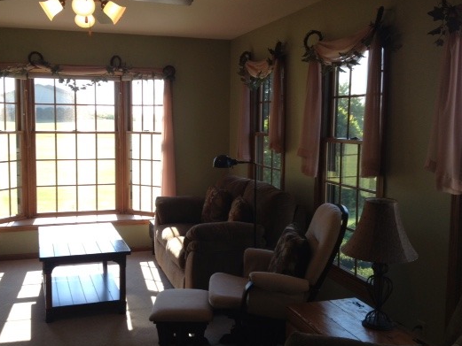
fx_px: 574
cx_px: 214
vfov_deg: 33.6
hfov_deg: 43.8
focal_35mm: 43
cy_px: 172
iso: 50
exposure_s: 1/145
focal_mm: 4.28
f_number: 2.4
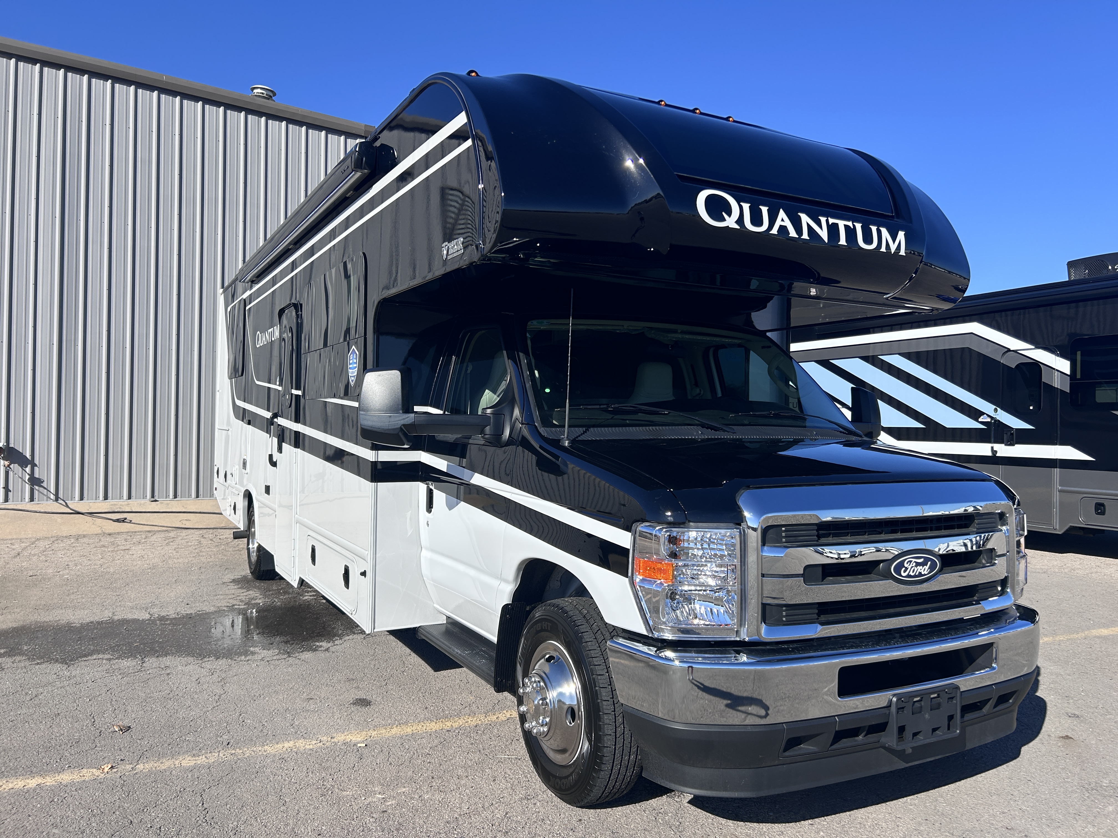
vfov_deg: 53.1
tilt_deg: +0.8
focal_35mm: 26
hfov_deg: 67.3
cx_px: 559
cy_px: 419
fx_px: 840
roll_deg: +0.4
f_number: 1.5
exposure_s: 1/3968
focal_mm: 5.7
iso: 50
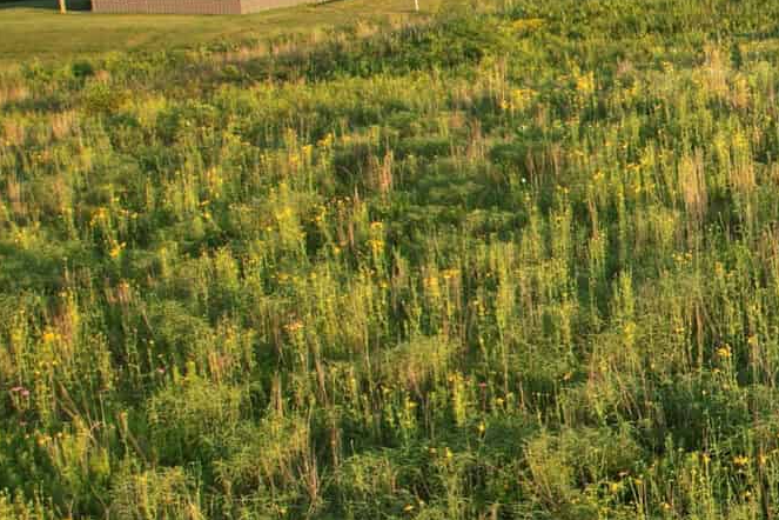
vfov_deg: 16.0
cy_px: 359
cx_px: 1218
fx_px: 1839
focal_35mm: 85
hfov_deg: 20.1
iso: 100
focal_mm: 8.4
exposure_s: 1/640
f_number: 2.8
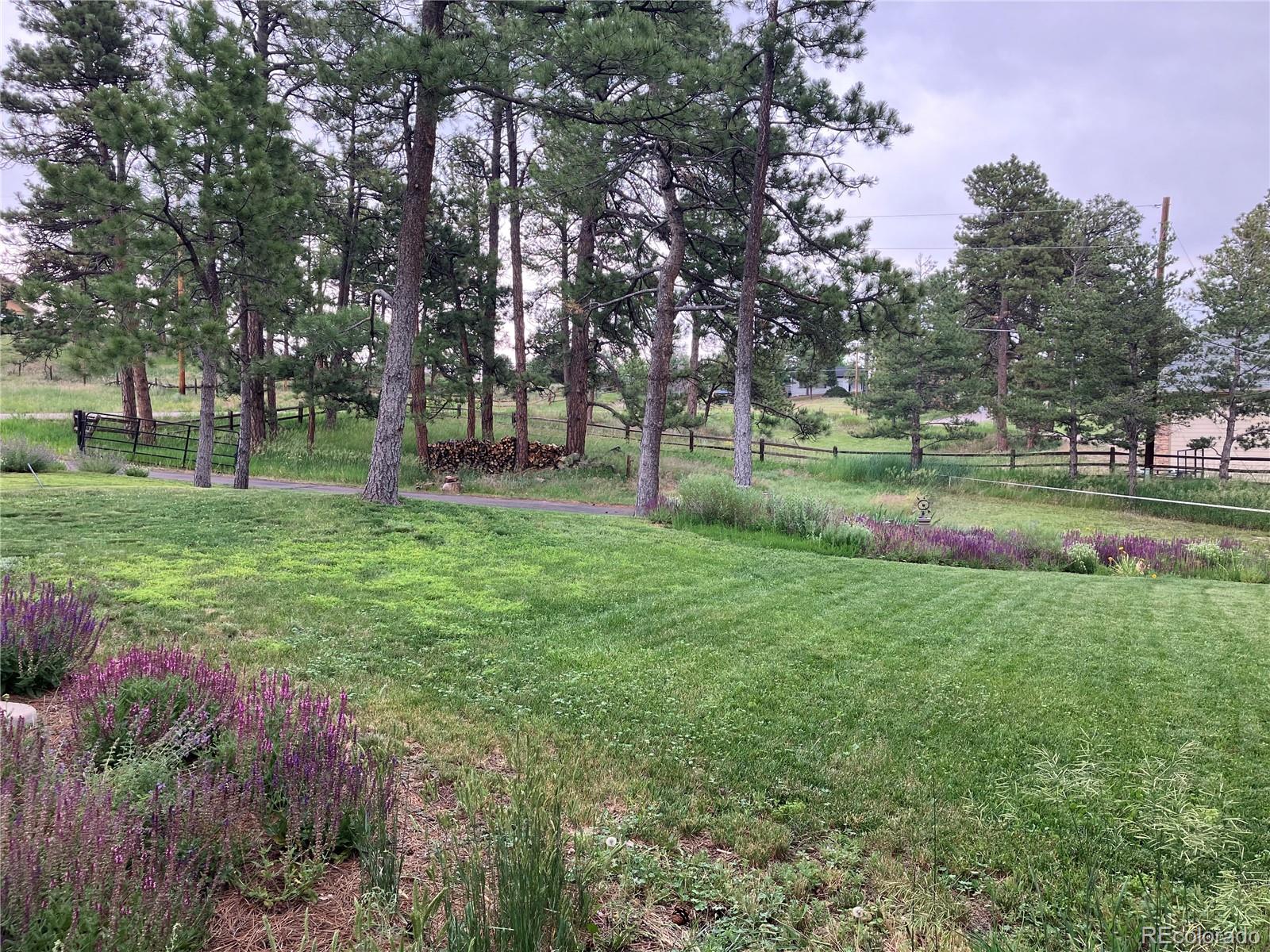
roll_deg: +0.0
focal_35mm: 28
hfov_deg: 63.4
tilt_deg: -1.8
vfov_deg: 49.7
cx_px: 635
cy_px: 476
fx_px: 1027
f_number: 1.8
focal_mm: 3.99
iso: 32
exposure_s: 1/172
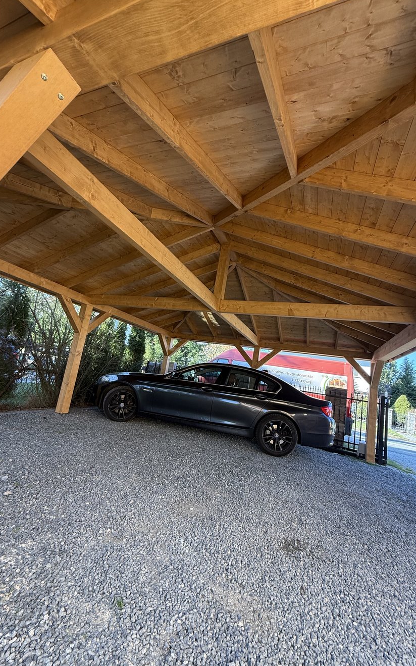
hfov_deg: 74.8
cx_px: 208
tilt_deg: +10.4
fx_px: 272
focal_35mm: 15
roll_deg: -9.7
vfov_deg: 101.5
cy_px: 334
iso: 100
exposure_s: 1/99
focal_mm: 2.22
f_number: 2.2
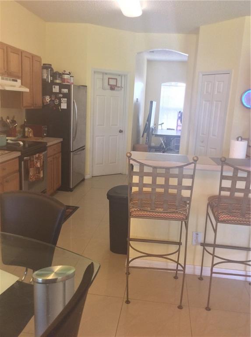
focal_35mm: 32
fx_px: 310
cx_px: 126
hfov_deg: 44.0
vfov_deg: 56.9
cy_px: 168
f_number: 2.4
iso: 64
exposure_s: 1/24
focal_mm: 3.3
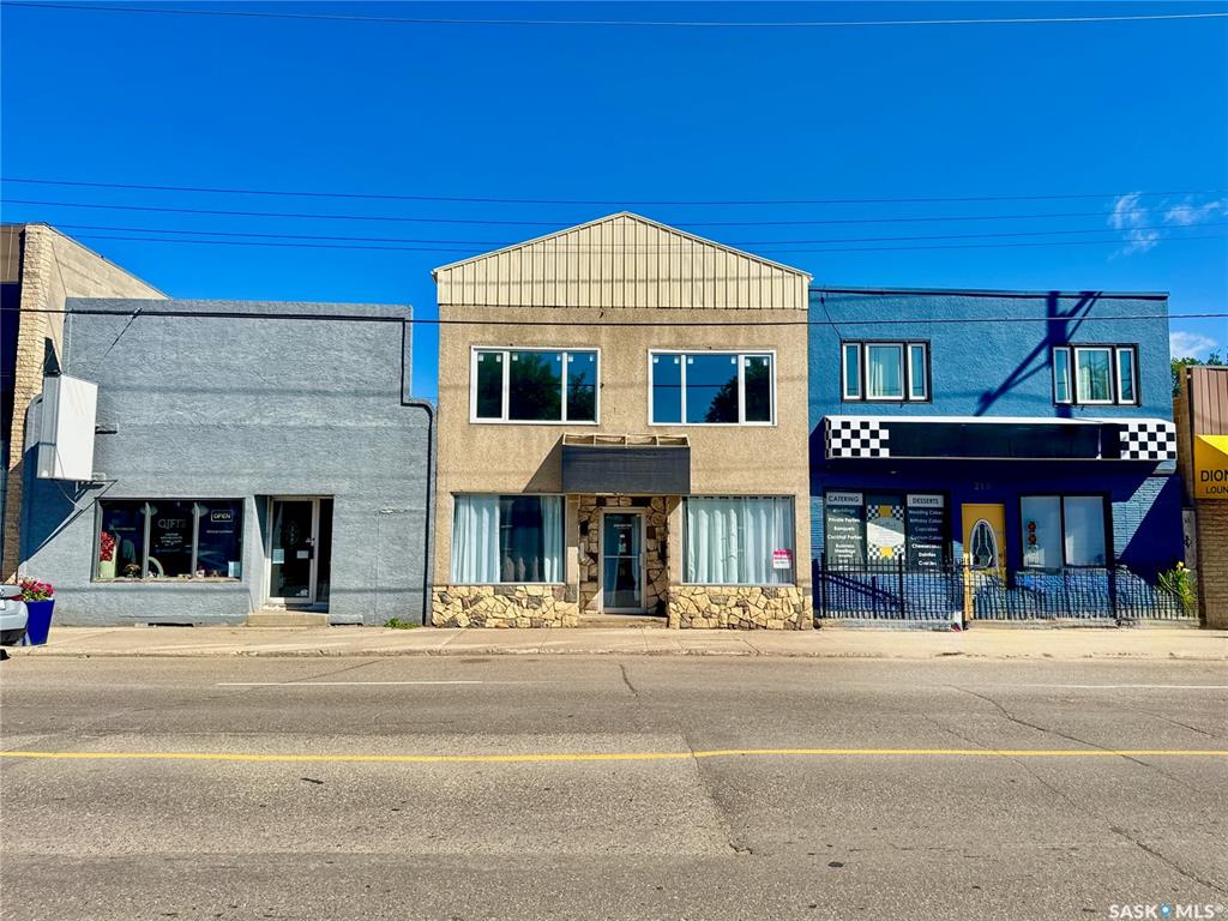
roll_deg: -1.7
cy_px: 460
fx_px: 851
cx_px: 614
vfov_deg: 56.8
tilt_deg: +5.2
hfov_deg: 71.6
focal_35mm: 24
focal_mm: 6.76
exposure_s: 1/3597
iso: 80
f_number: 1.78
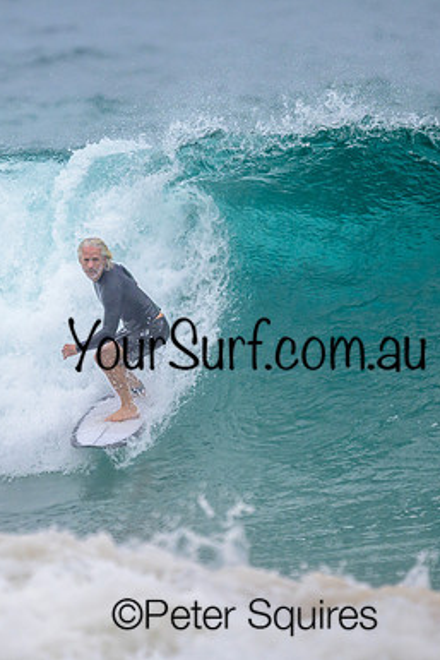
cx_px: 120
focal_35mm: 1658
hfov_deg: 0.8
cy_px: 254
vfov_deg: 1.2
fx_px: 30367
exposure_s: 1/2000
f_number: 6.3
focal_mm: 800
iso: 400
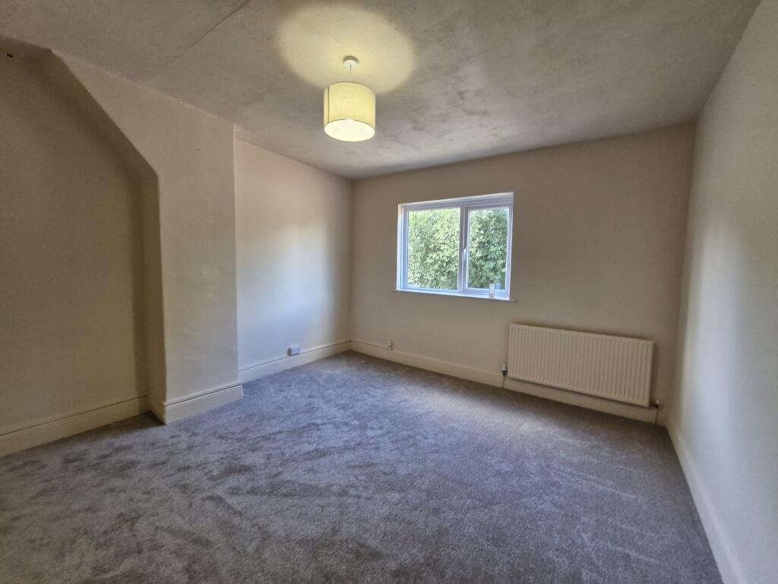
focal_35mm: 13
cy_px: 292
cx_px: 389
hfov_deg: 106.2
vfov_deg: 89.9
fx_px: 292
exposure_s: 1/50
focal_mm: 1.74
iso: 160
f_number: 2.2
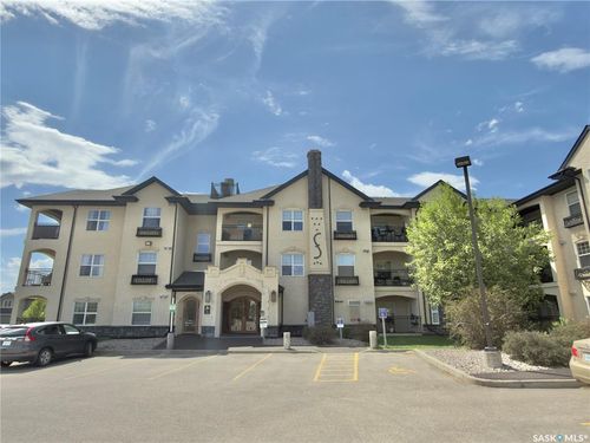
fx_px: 341
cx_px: 295
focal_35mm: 20
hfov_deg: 81.7
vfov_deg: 66.0
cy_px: 222
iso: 25
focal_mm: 2.22
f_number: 2.2
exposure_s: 1/1927
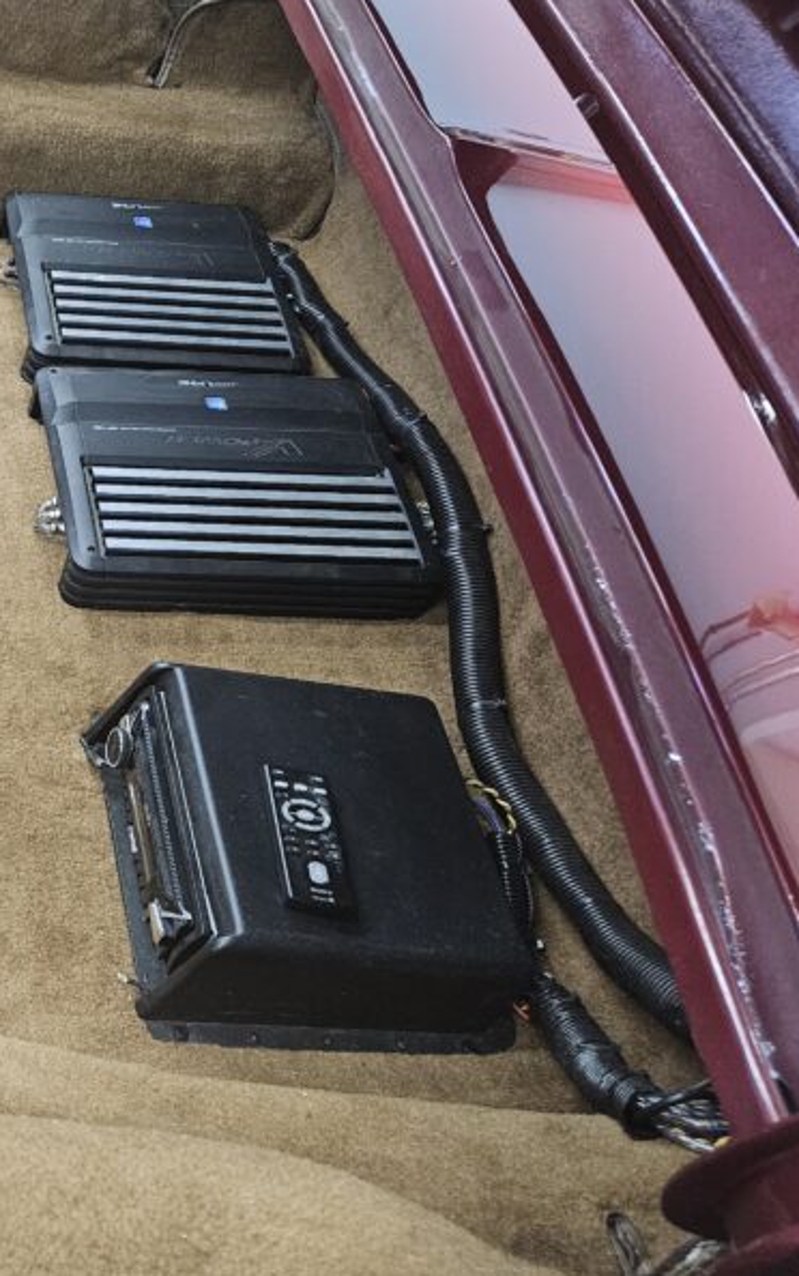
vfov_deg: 47.2
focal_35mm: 42
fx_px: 1461
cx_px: -191
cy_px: 634
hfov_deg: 26.7
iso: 1250
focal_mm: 5.4
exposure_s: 1/120
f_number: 1.8
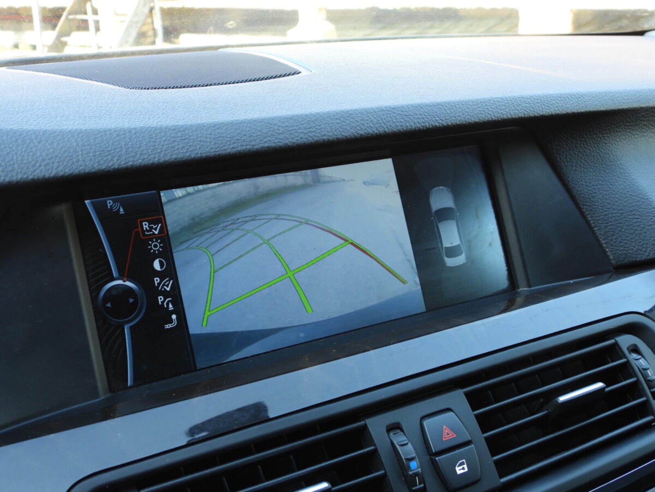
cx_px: 328
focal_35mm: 38
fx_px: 719
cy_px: 246
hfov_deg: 49.0
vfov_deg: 37.7
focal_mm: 6.8
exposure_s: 1/40
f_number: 3.2
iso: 100
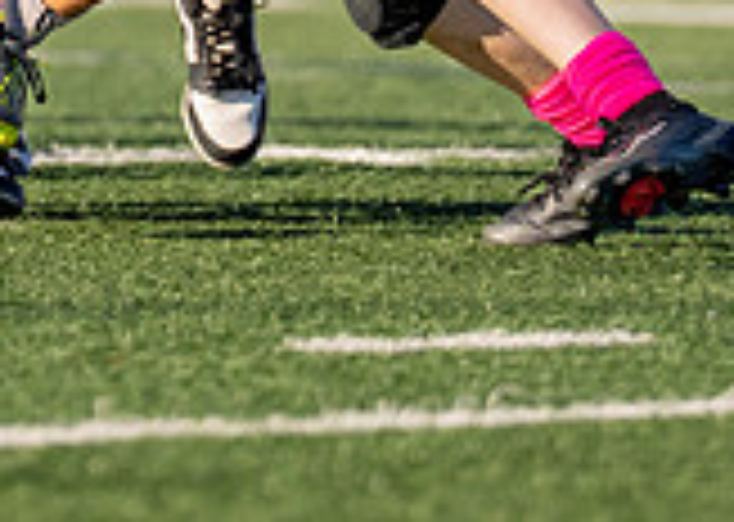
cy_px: -589
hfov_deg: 1.8
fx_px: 23943
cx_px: -154
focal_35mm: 1150
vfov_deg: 1.2
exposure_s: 1/5000
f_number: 2.8
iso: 400
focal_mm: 200
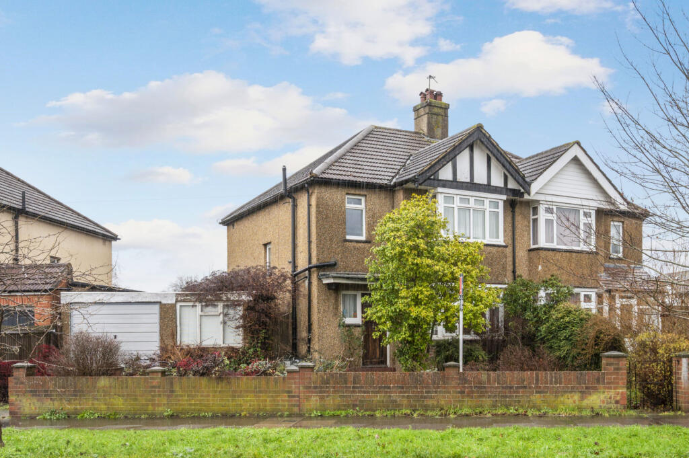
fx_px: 354
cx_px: 344
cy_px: 229
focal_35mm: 18
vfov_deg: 65.9
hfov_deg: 88.5
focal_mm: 18.5
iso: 400
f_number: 8
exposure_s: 1/40
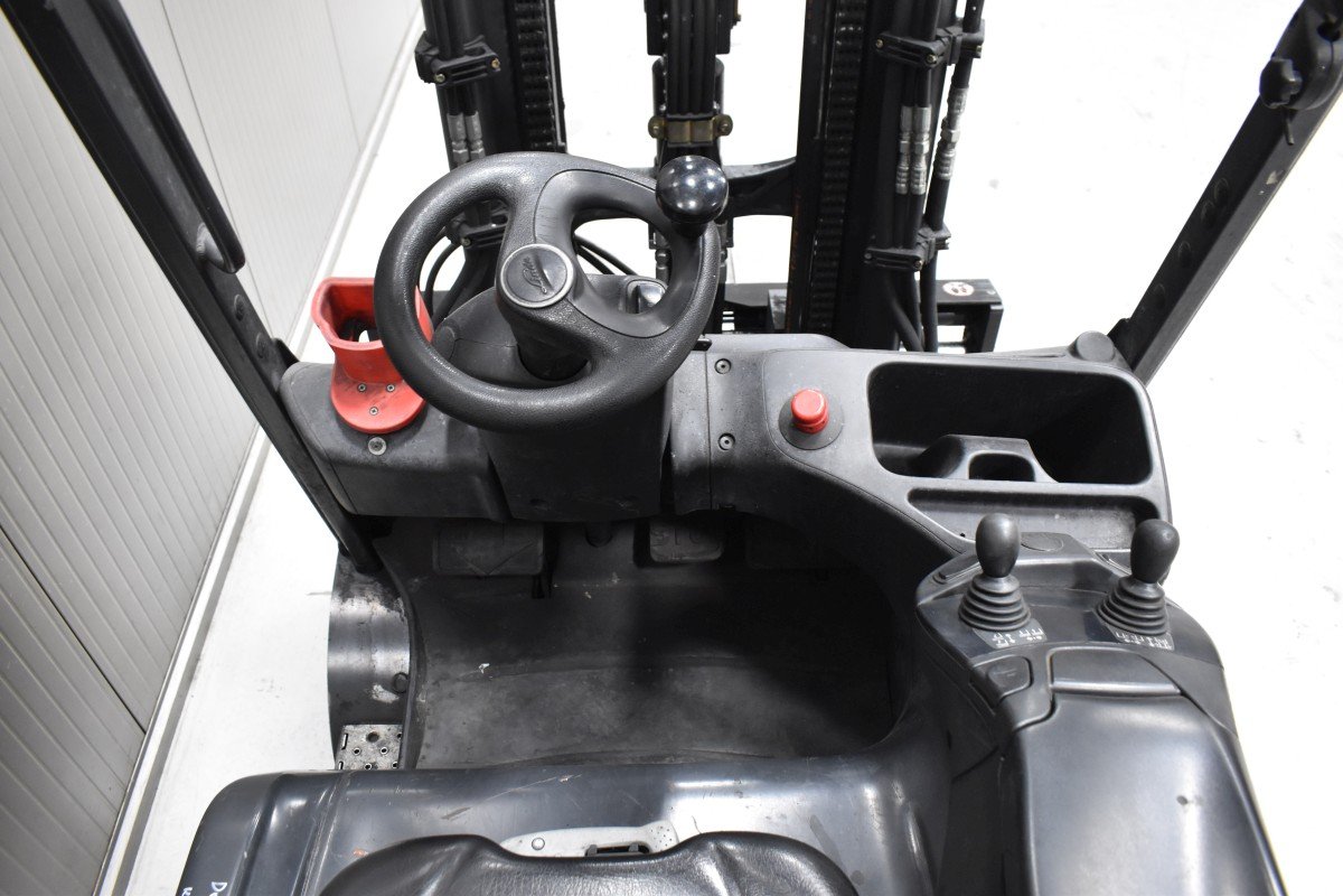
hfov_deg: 67.4
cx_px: 672
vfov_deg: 47.9
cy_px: 448
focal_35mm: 27
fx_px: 1007
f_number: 4.5
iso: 1600
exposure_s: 1/20
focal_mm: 18
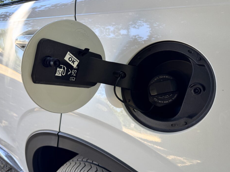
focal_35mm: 30
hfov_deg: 59.8
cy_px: 86
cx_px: 126
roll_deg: +1.9
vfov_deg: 46.8
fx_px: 199
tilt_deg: -20.8
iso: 100
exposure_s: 1/121
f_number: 1.78
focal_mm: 6.76
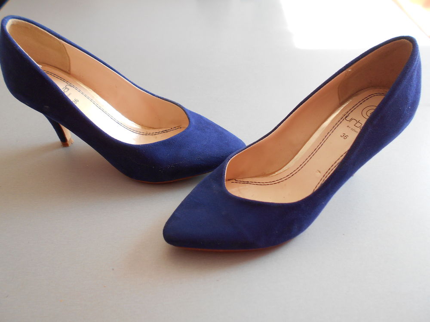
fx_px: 323
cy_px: 161
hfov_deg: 67.3
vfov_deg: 53.1
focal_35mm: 26
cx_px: 215
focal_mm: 4.6
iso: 140
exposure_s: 1/30
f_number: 3.2
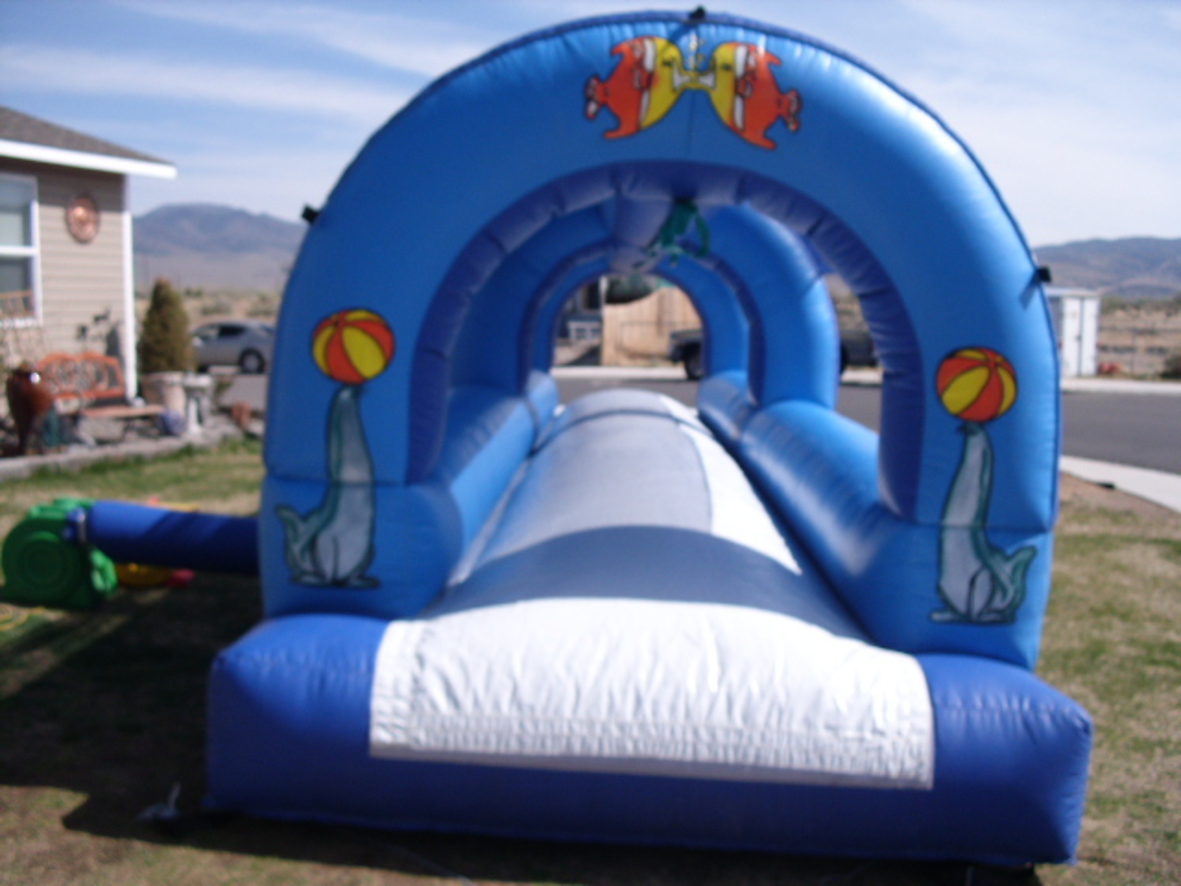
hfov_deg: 51.4
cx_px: 590
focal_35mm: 36
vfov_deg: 39.7
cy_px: 443
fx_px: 1228
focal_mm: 6.3
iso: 80
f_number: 7.8
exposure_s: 1/200
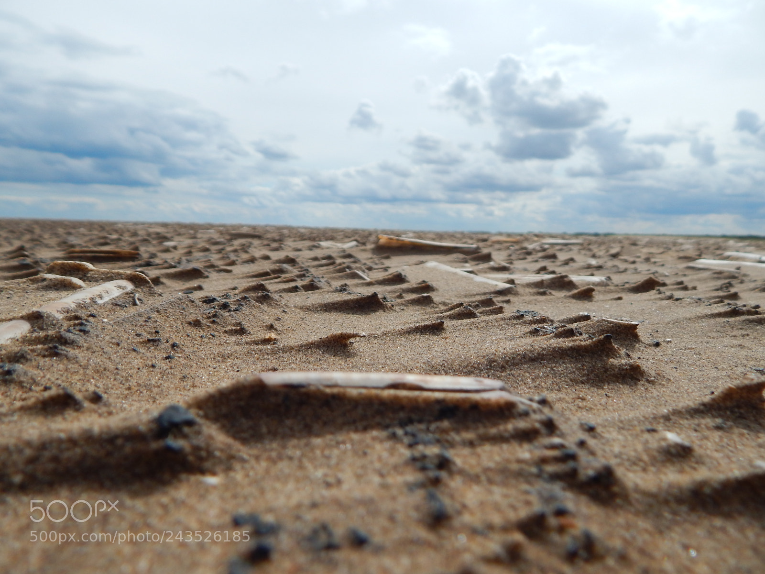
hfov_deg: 73.9
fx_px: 508
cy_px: 287
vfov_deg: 58.9
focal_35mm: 23
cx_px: 382
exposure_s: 1/800
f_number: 6
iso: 125
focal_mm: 4
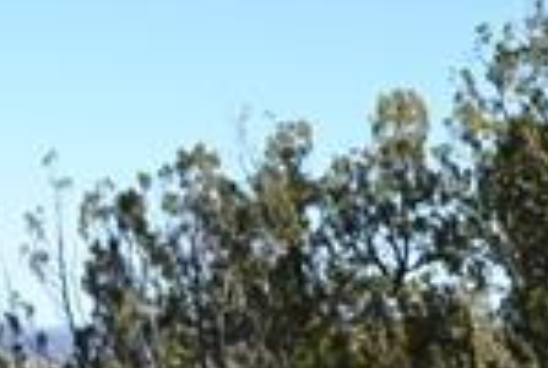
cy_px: 434
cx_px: -15
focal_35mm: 229
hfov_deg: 8.9
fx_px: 3493
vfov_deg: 6.0
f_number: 7.1
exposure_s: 1/200
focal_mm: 38
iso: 100
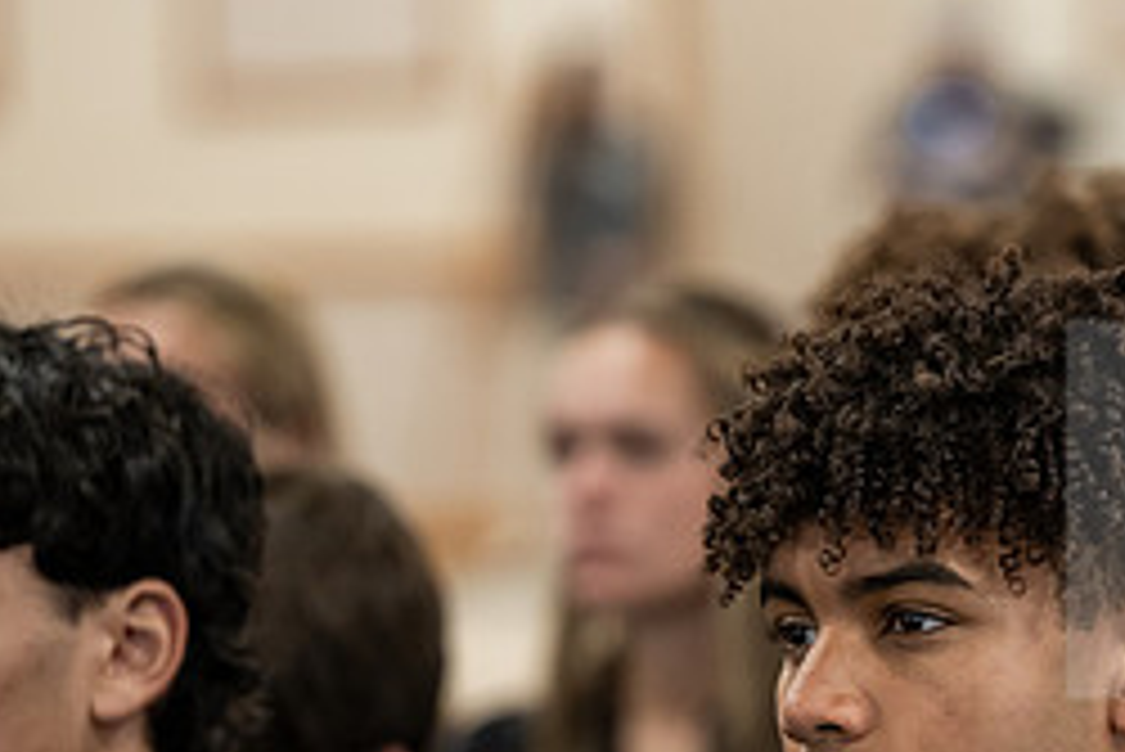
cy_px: 867
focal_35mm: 278
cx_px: 932
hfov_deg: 7.4
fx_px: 8692
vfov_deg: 4.9
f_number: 2.8
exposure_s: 1/160
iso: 2500
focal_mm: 120
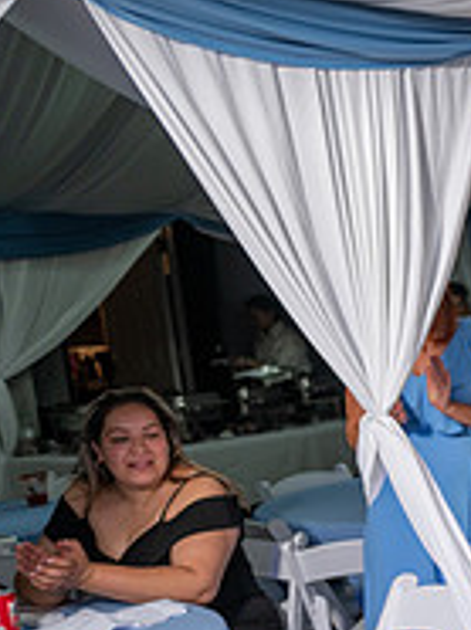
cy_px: 442
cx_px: 935
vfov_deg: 26.8
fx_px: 1309
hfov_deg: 16.0
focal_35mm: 72
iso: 250
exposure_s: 1/125
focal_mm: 24
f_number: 2.8
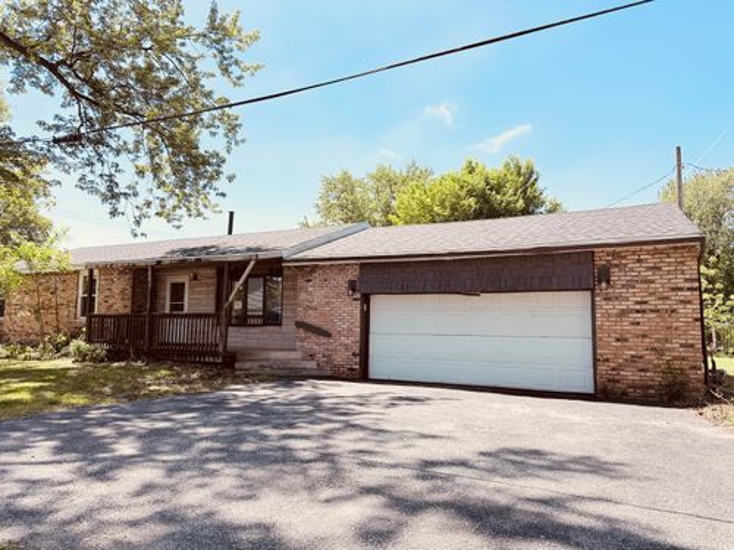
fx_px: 509
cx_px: 367
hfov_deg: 71.6
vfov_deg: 56.8
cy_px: 275
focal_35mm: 24
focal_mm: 6.76
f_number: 1.78
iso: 100
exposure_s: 1/1585
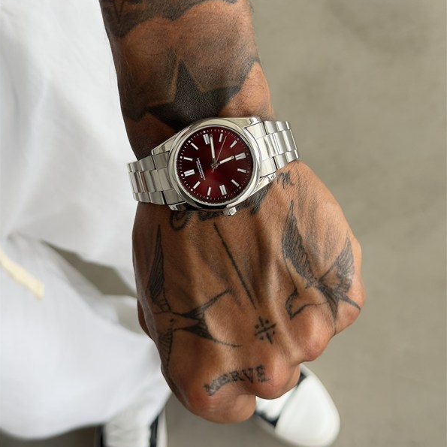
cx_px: 222
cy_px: 163
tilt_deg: -56.1
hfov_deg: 30.0
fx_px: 833
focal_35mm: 57
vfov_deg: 29.9
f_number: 1.78
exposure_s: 1/121
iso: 80
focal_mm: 6.76
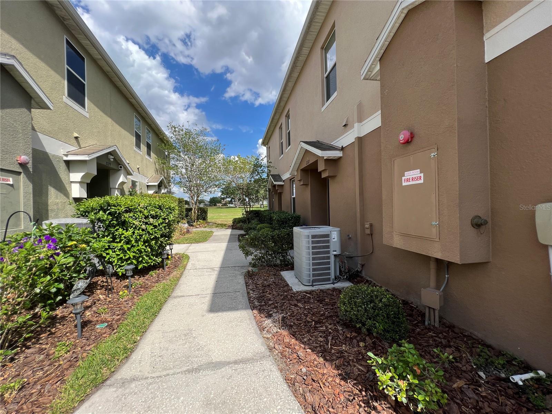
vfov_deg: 89.9
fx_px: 207
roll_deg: +1.6
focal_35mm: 13
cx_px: 276
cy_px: 207
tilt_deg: +0.1
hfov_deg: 106.2
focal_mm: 1.57
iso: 32
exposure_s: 1/919
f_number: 1.8
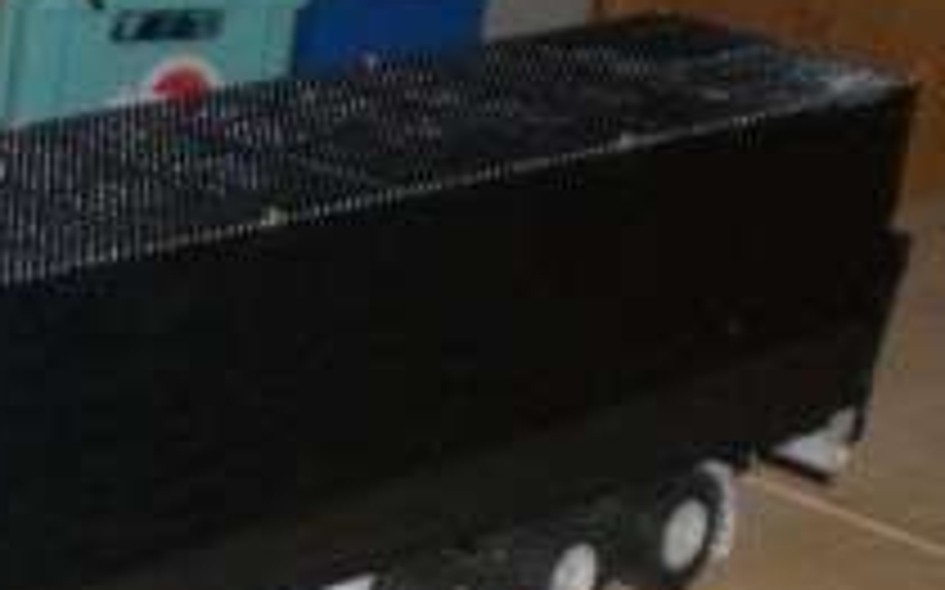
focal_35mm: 123
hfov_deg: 15.8
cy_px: 658
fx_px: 3166
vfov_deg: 10.5
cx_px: -423
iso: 200
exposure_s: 1/60
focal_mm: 6.3
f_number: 3.1
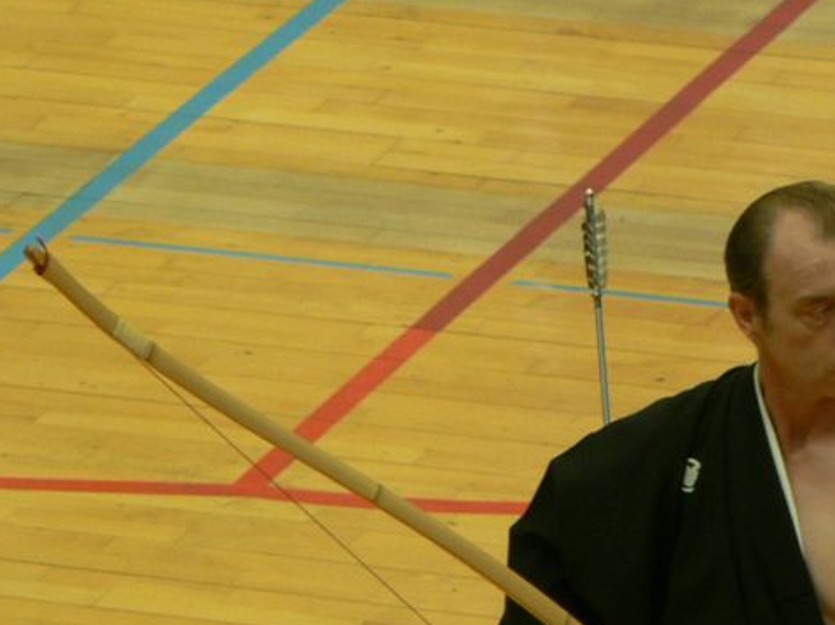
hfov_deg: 3.9
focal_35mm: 505
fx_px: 12175
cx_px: 772
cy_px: 595
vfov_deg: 2.9
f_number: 3.3
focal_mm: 33.5
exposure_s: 1/25
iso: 100
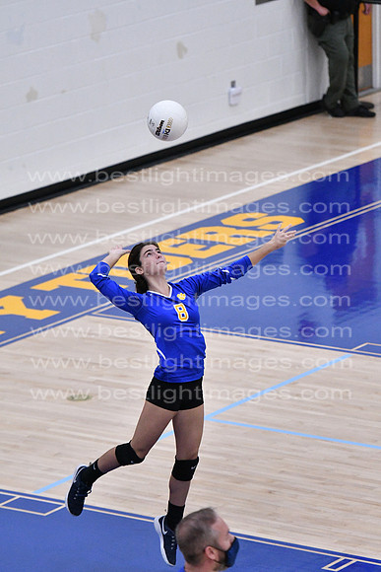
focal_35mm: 202
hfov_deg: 6.8
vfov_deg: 10.2
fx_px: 3213
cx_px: 190
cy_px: 286
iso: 6400
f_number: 3.2
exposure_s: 1/1250
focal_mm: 135
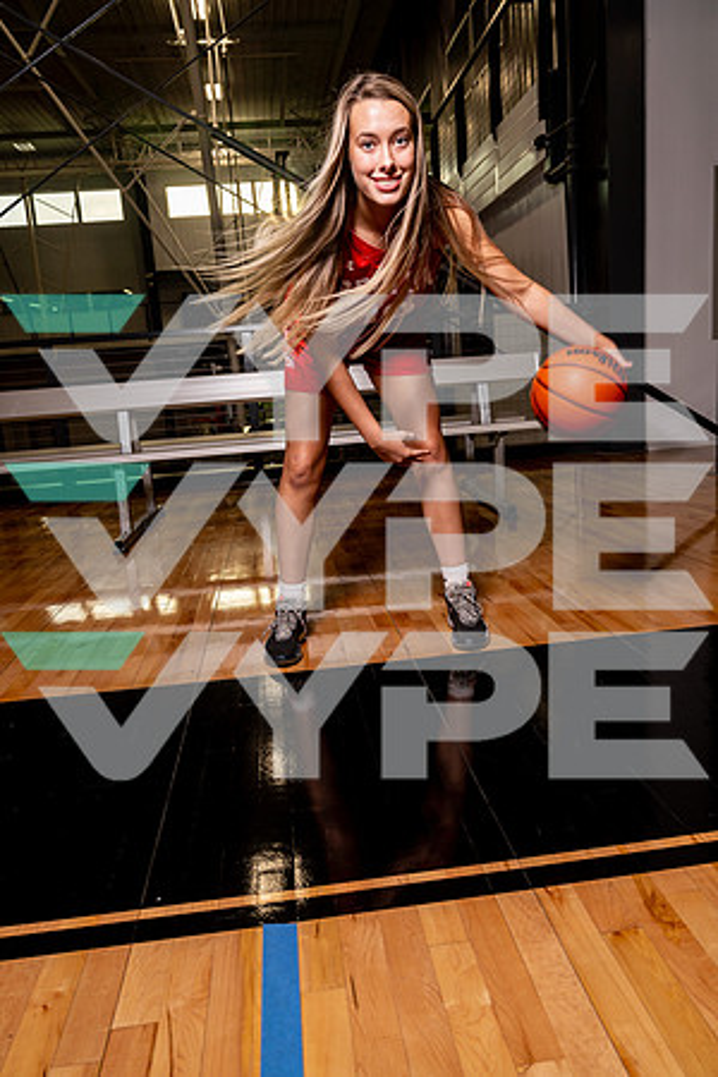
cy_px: 538
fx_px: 778
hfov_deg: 49.6
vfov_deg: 69.4
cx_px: 359
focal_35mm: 26
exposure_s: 1/125
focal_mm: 26
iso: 100
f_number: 5.6
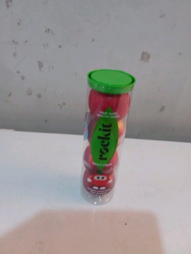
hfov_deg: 51.4
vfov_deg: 65.3
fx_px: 199
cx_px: 96
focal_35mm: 27
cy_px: 127
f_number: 1.9
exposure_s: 1/17
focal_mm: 2.91
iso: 82
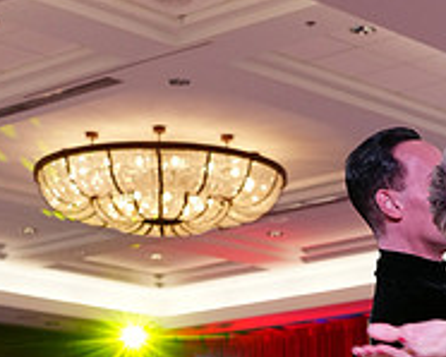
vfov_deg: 12.2
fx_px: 1624
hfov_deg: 15.4
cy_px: 458
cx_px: 411
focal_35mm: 123
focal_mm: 42
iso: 2500
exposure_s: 1/250
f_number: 5
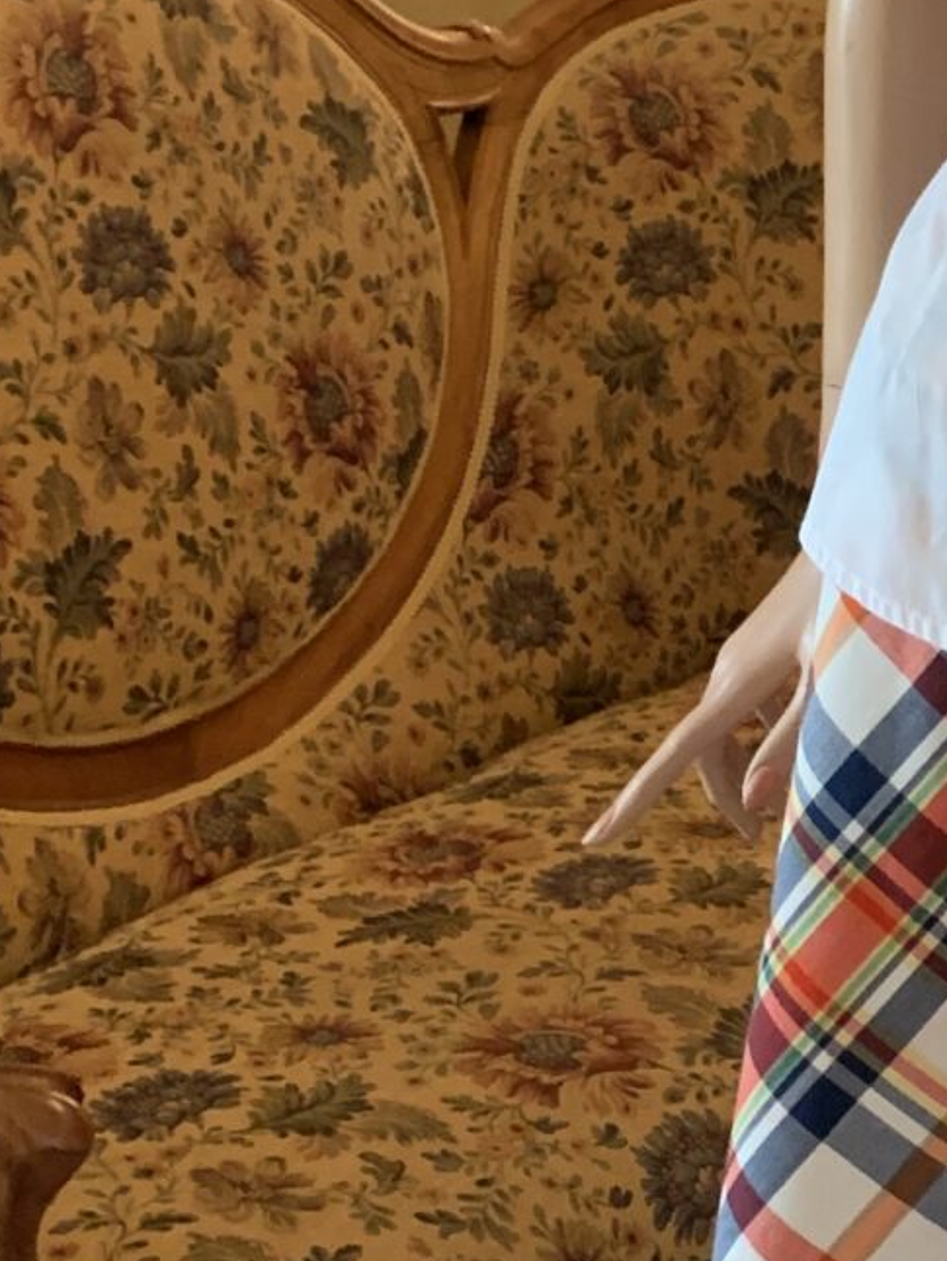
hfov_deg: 13.6
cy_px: 447
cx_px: 1379
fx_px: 3755
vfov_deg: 19.0
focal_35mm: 103
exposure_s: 1/40
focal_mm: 4.25
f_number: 1.8
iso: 250
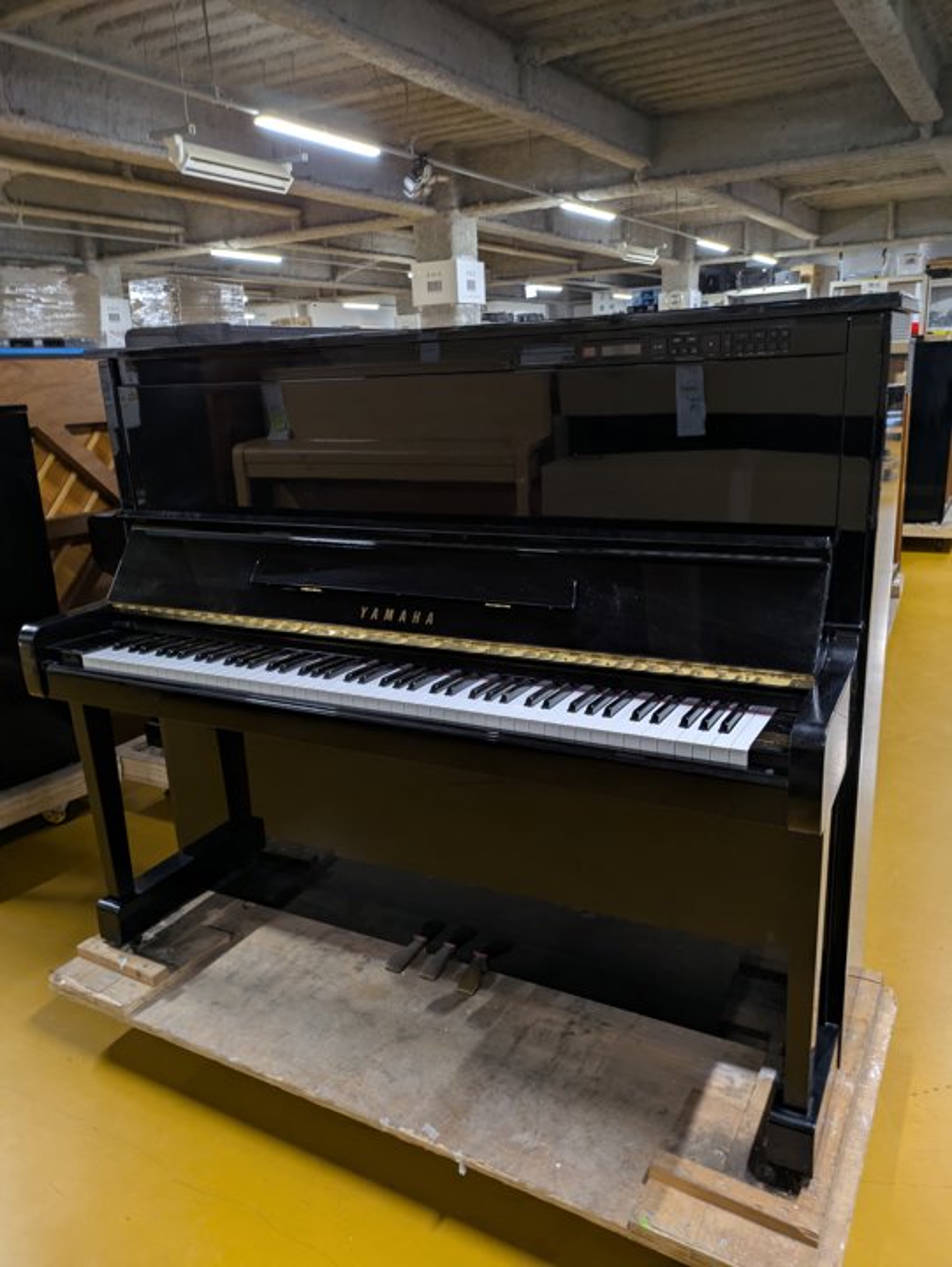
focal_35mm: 25
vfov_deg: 69.4
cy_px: 634
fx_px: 916
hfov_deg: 54.9
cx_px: 476
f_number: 1.89
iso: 145
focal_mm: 5.43
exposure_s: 1/33.3
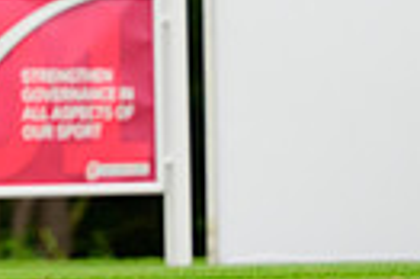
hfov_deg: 5.9
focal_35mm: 342
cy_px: -284
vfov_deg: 4.0
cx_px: -372
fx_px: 3985
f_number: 2.8
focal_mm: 77
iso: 1000
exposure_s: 1/1250
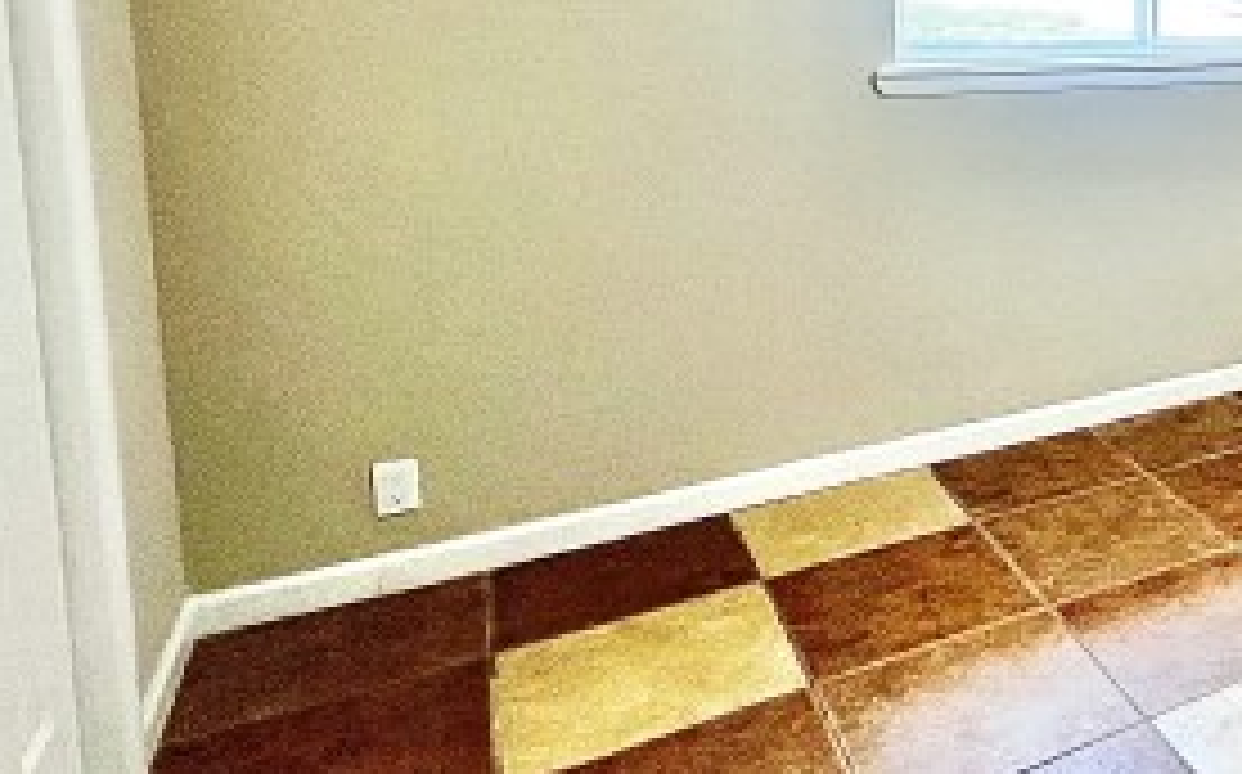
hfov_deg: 43.3
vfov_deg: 37.2
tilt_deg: -6.1
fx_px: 1082
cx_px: 1422
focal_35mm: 32
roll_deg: -3.8
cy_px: 99
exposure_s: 1/120
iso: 125
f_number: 1.8
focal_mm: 1.57
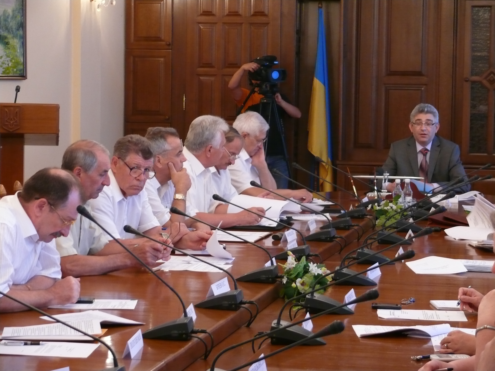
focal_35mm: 99
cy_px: 186
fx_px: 1416
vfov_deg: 14.9
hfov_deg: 19.8
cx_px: 248
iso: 400
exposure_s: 1/30
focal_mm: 21
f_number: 3.2
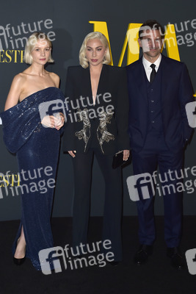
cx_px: 98
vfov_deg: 34.5
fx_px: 473
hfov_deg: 23.4
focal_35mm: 58
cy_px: 147
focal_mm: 58
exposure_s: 1/250
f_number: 6.3
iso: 320
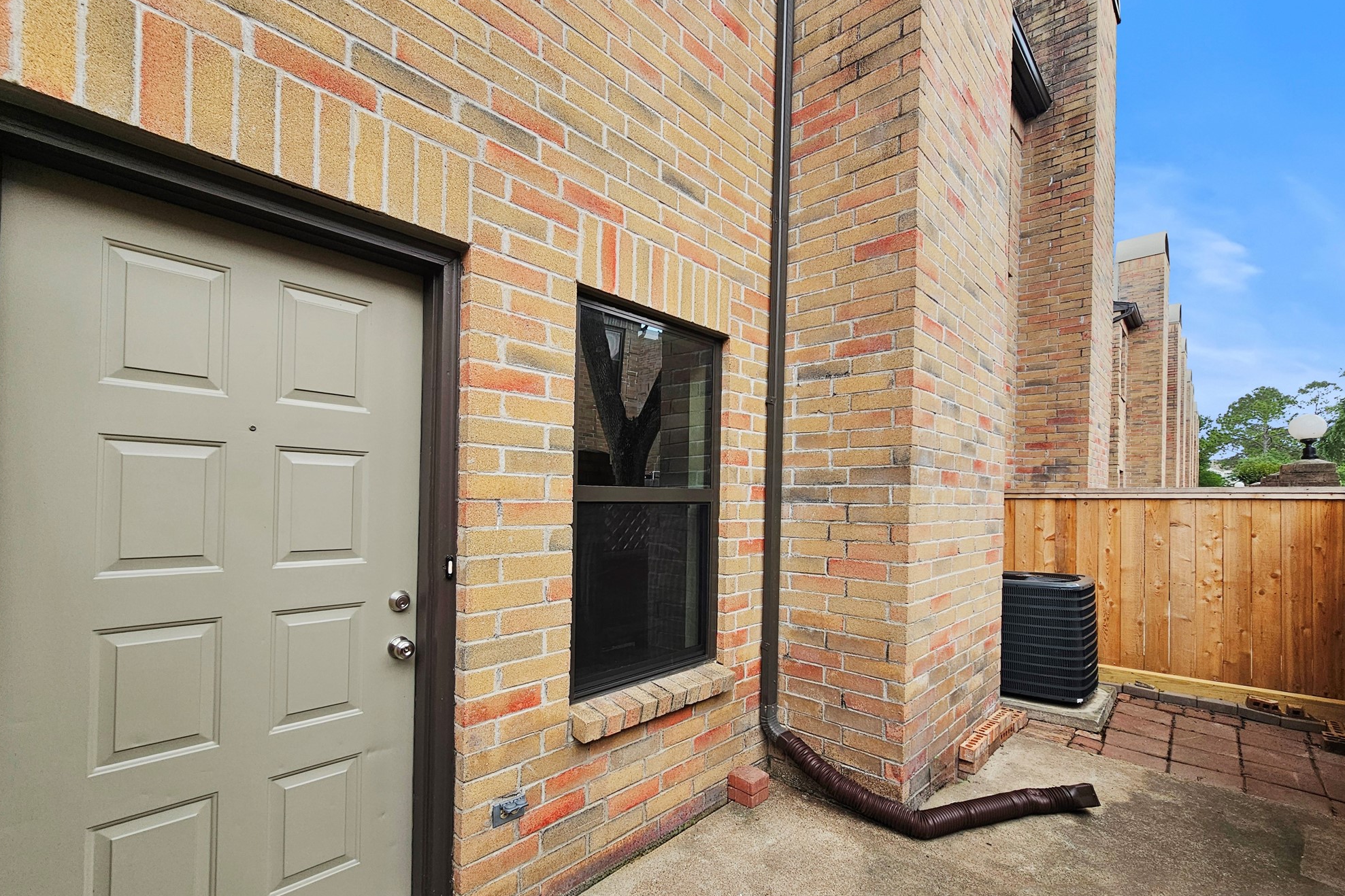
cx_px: 669
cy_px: 503
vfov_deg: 80.8
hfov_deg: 104.3
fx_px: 523
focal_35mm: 14
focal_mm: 2.2
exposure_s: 1/345
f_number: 2.2
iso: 50
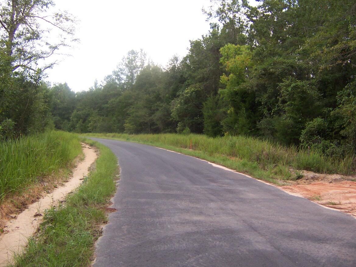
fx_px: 350
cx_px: 178
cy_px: 136
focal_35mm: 34
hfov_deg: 54.0
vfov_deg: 41.8
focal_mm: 5.5
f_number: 2.8
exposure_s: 1/90
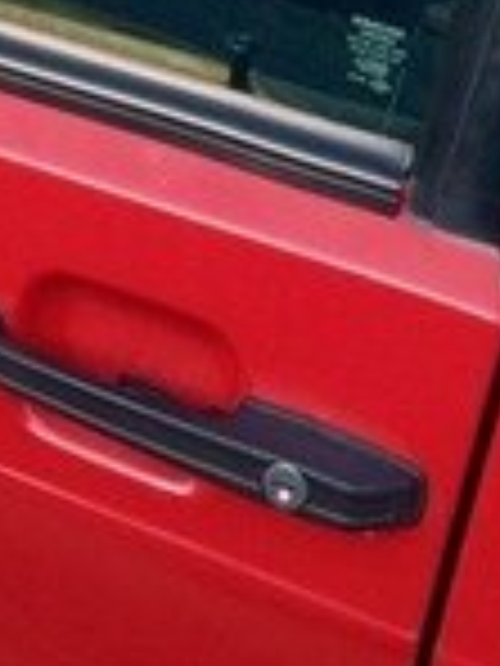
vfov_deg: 18.4
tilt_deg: -26.7
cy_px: -279
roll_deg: -1.0
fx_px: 1868
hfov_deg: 15.2
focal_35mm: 97
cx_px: 176
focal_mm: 4.15
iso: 32
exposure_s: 1/360
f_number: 2.2
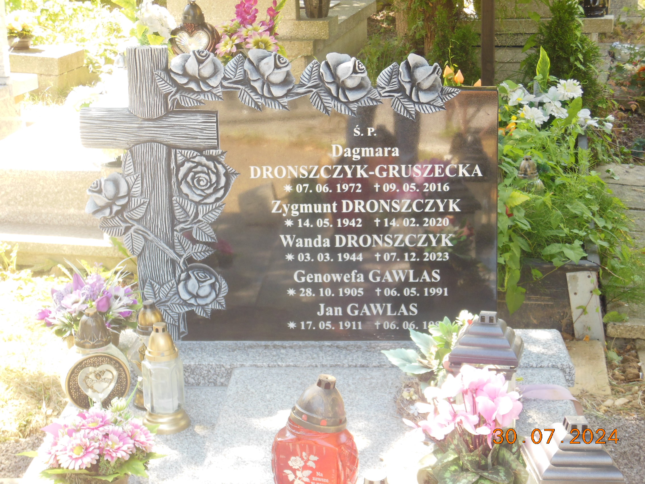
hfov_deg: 29.4
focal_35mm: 66
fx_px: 1230
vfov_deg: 22.3
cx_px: 322
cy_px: 242
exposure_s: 1/60
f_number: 4.3
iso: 200
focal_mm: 11.7
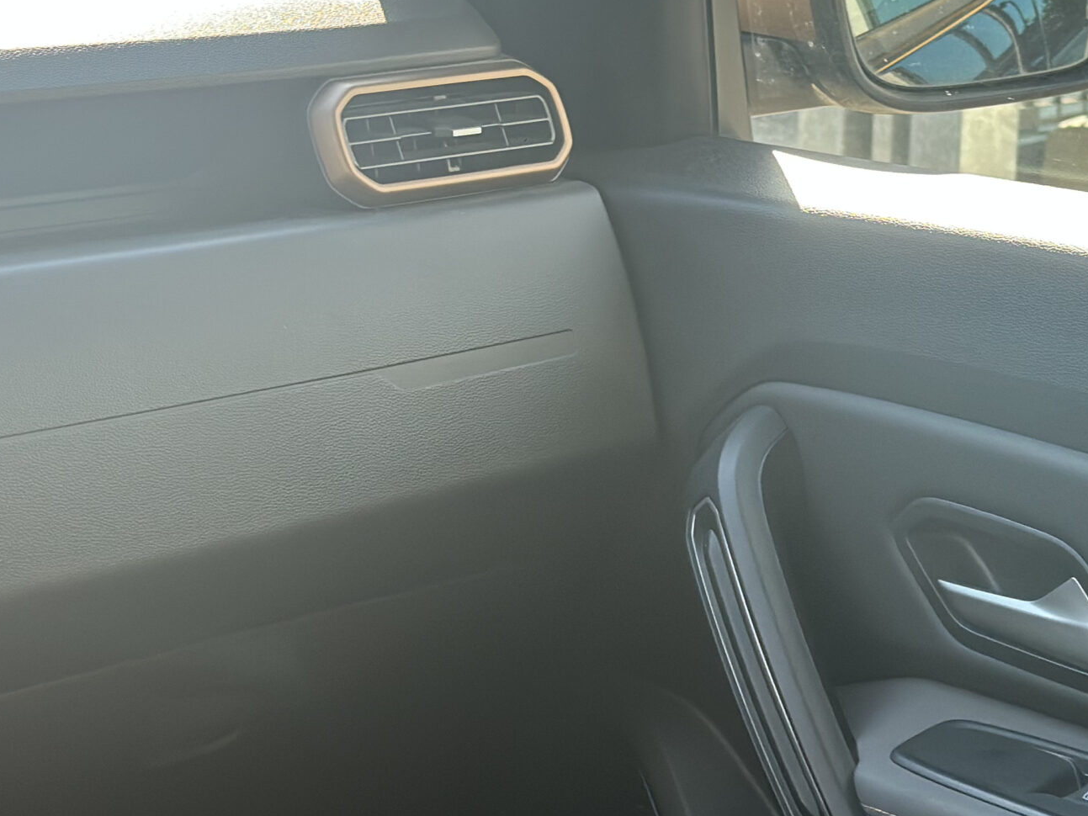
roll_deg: -0.2
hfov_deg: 20.6
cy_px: 433
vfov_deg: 15.6
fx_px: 2986
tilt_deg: -17.6
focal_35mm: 95
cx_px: 613
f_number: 1.78
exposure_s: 1/532
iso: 80
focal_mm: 6.86
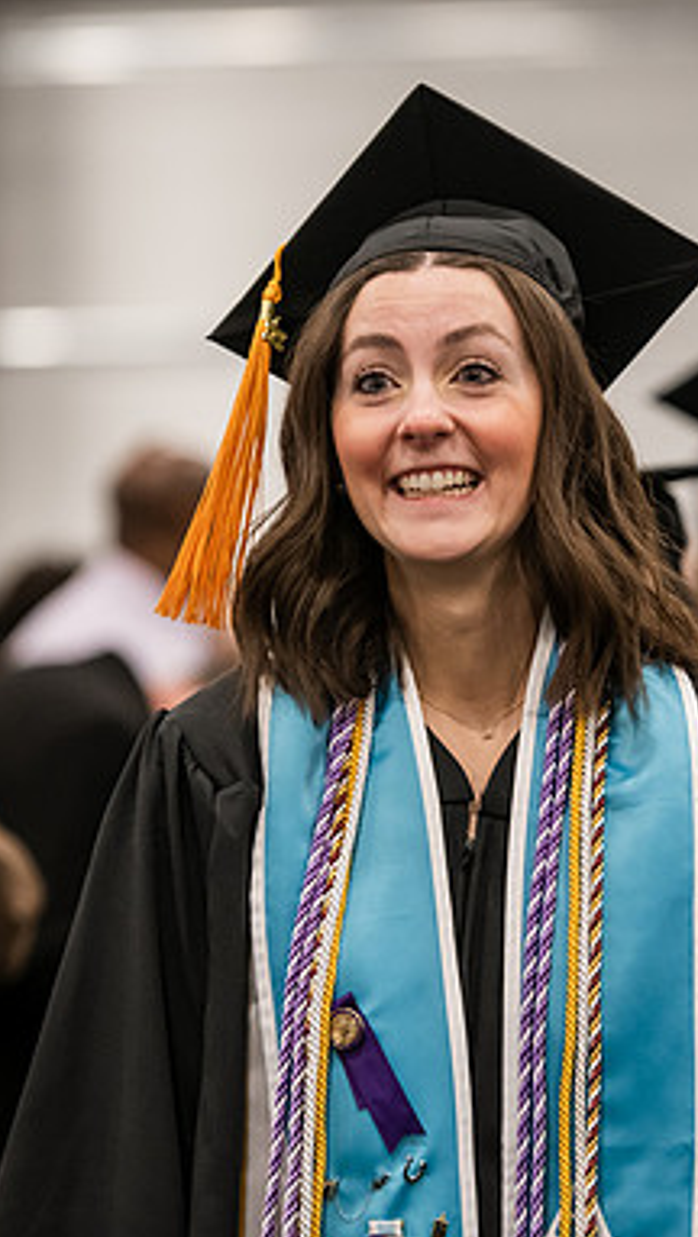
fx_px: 7027
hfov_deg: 5.7
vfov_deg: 10.1
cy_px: 622
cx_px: 540
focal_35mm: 214
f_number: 3.2
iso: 2000
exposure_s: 1/200
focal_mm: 135
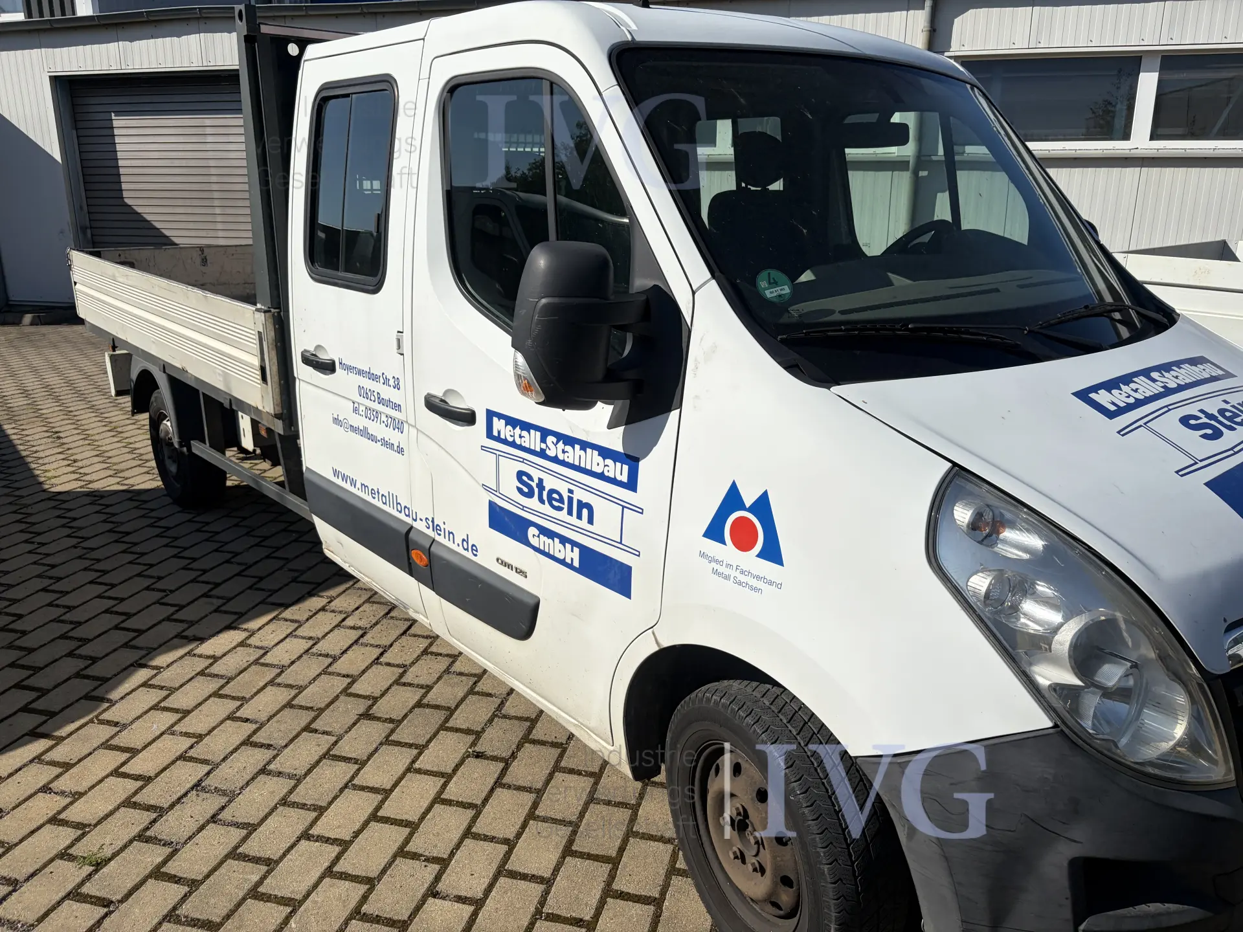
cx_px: 622
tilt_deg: -13.5
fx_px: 934
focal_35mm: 26
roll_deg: -2.6
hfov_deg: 67.3
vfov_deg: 53.1
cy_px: 466
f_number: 1.6
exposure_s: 1/6993
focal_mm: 5.96
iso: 50
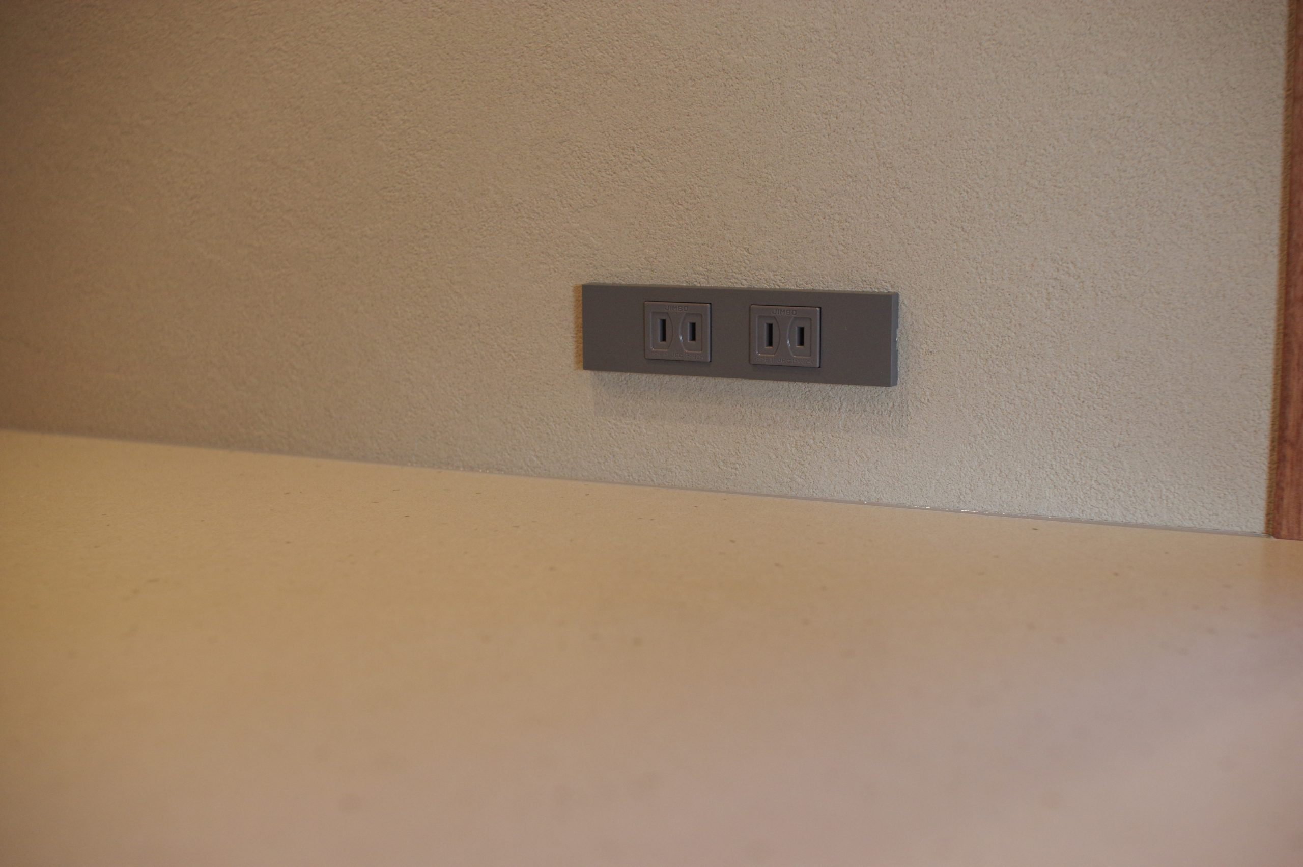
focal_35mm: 45
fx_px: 1627
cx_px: 652
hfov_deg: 43.6
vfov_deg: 29.8
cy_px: 434
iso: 800
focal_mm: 30
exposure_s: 1/160
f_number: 3.2
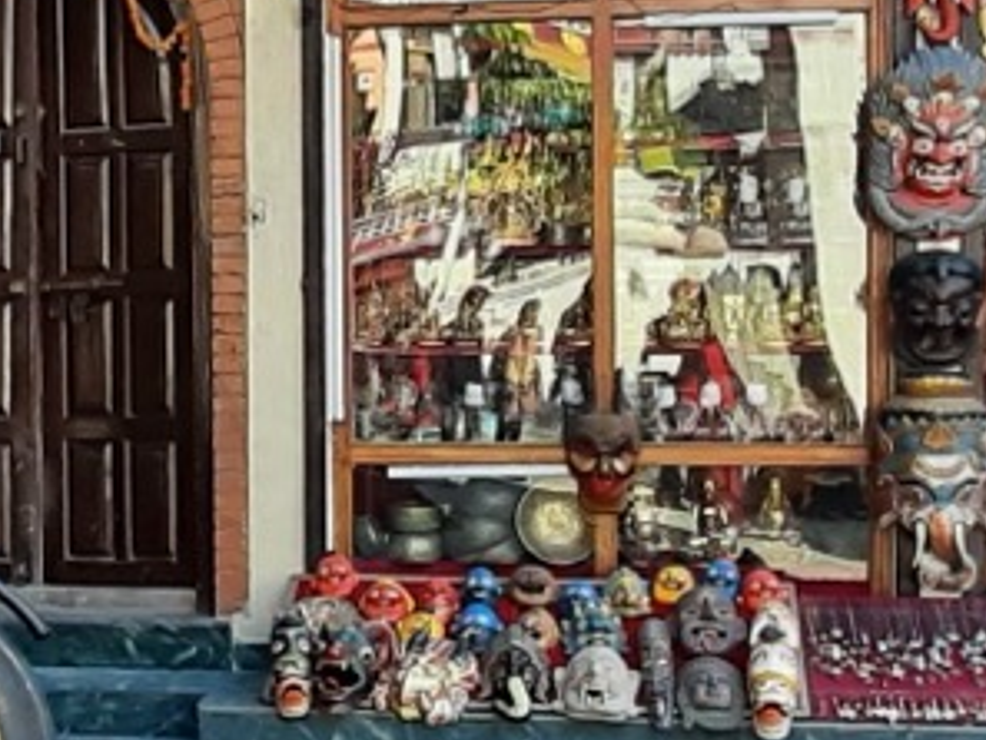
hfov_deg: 27.3
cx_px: 219
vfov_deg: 21.0
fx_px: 1995
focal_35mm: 70
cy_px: 348
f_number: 2.2
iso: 40
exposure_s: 1/123
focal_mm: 1.42
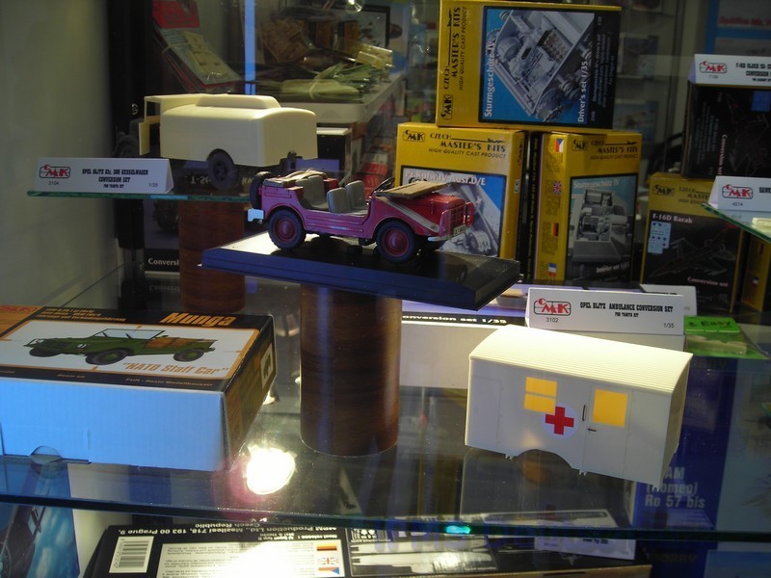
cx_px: 386
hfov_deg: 49.0
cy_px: 289
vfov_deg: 37.7
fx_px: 846
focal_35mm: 38
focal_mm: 6.3
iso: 50
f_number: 3.2
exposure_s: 1/13.4
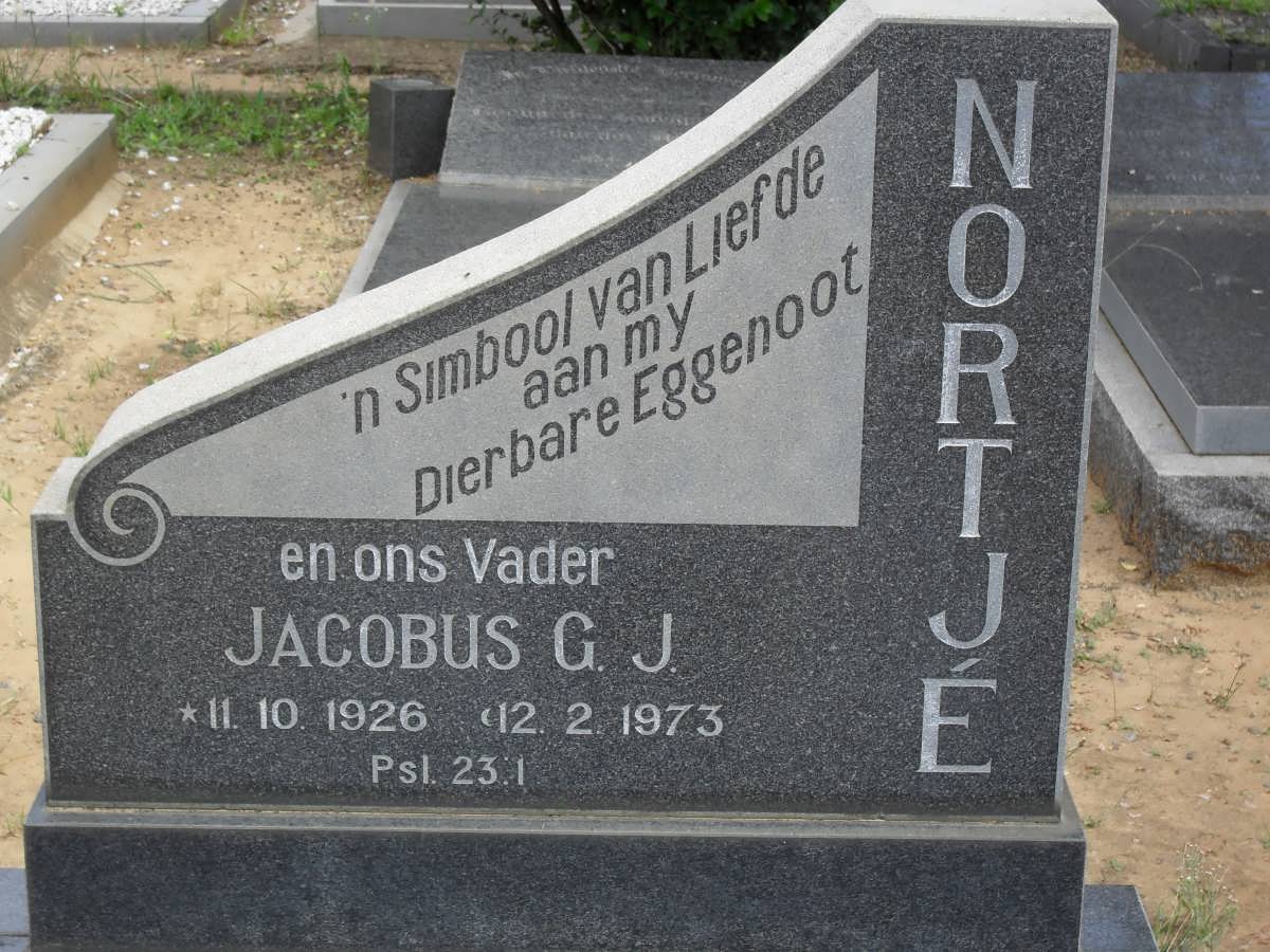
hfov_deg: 25.3
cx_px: 635
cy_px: 476
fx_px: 2825
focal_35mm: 77
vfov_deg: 19.1
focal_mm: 13.6
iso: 100
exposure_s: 1/180
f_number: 5
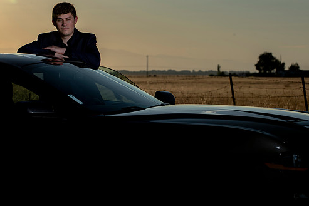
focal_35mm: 147
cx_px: 159
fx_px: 1262
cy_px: 89
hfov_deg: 14.0
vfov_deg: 9.3
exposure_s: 1/250
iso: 31
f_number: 9
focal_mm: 125
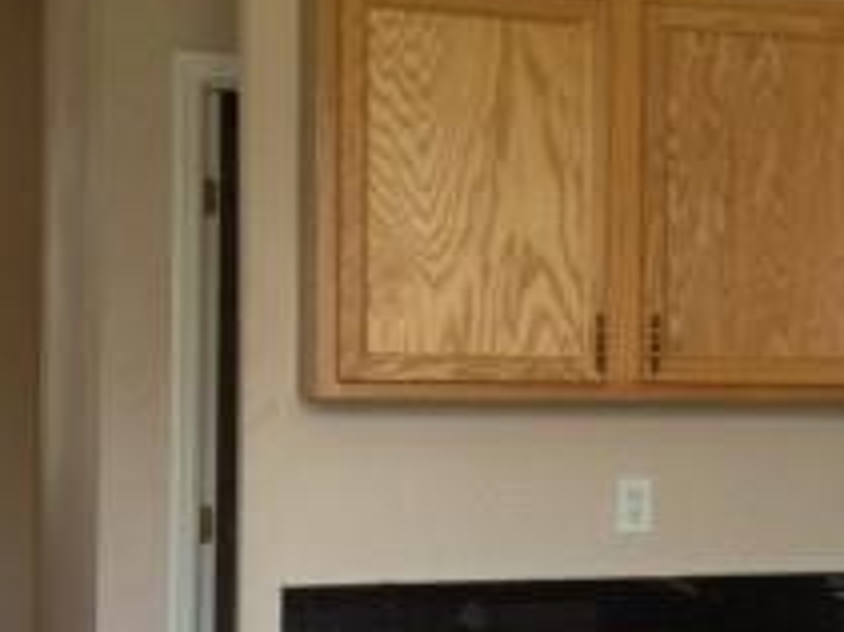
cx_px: 980
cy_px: 384
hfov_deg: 17.8
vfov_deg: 13.9
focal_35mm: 106
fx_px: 2583
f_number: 2.4
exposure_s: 1/25
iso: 80
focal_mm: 4.28
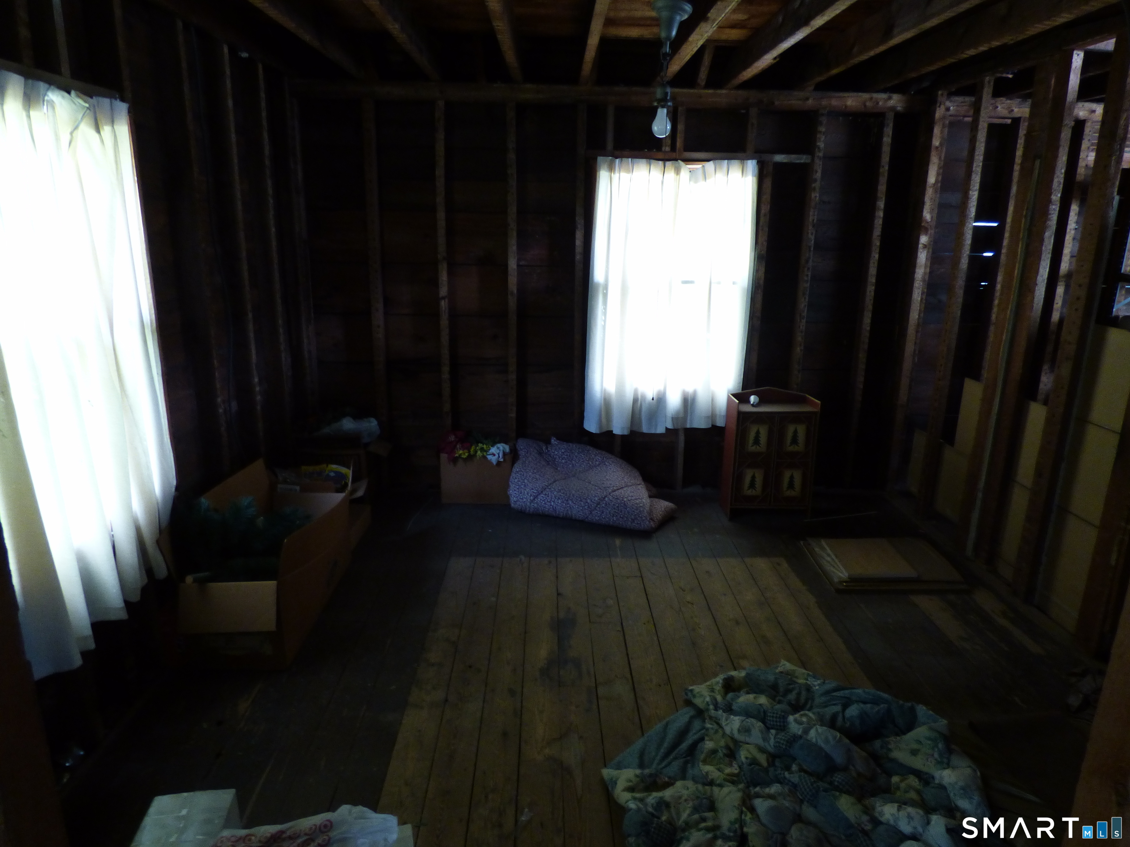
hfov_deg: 79.0
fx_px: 686
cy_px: 424
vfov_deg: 63.4
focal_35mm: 21
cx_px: 565
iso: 400
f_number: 2.8
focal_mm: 3.7
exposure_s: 1/13
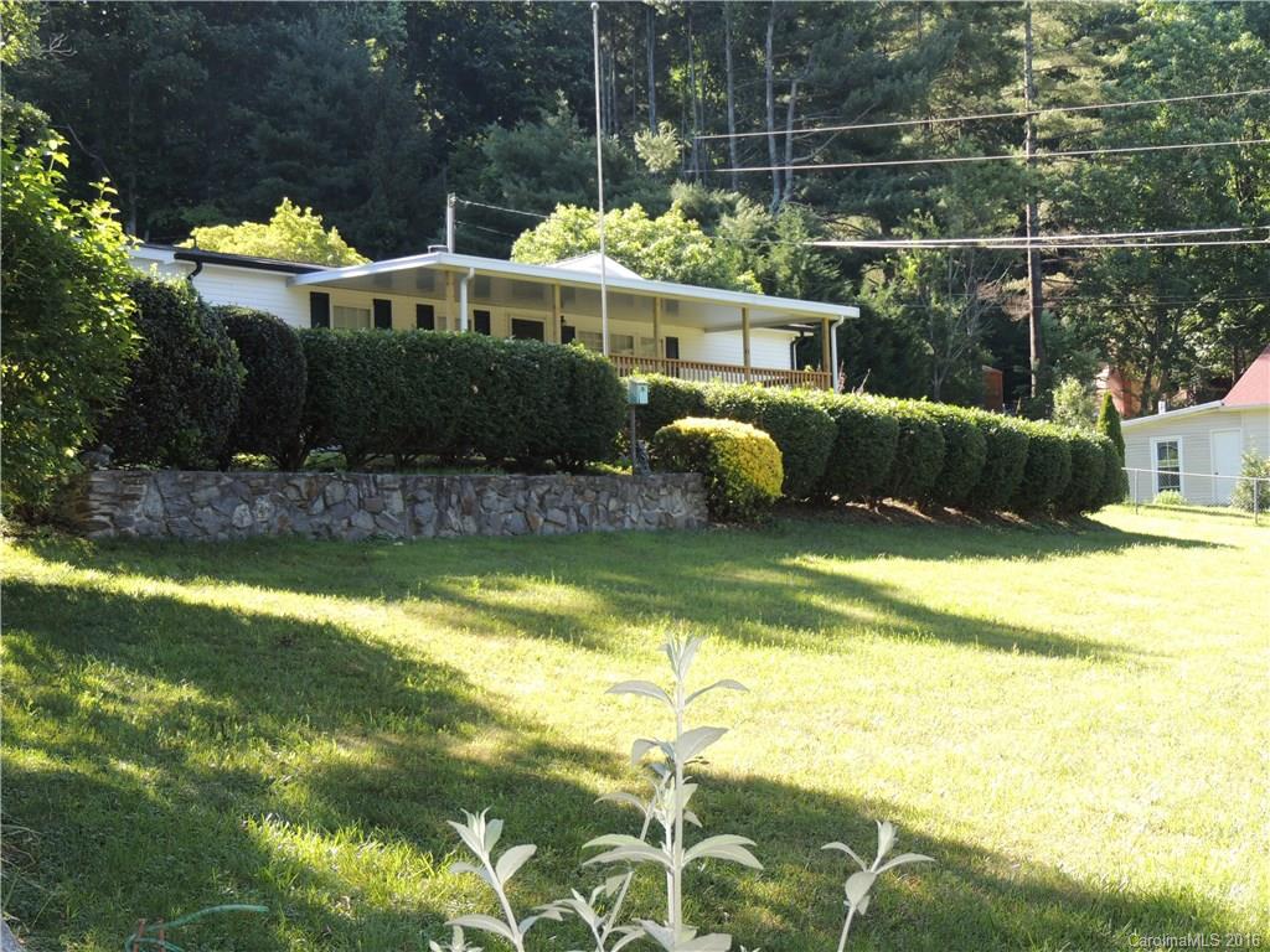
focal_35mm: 50
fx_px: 1834
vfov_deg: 29.1
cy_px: 476
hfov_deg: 38.2
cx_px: 635
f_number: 3.6
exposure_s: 1/125
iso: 100
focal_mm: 8.9
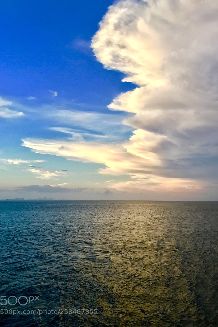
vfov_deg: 61.9
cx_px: 114
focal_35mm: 30
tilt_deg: +7.6
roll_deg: -0.9
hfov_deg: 43.6
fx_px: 273
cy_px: 160
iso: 25
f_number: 1.8
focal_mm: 3.99
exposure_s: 1/120
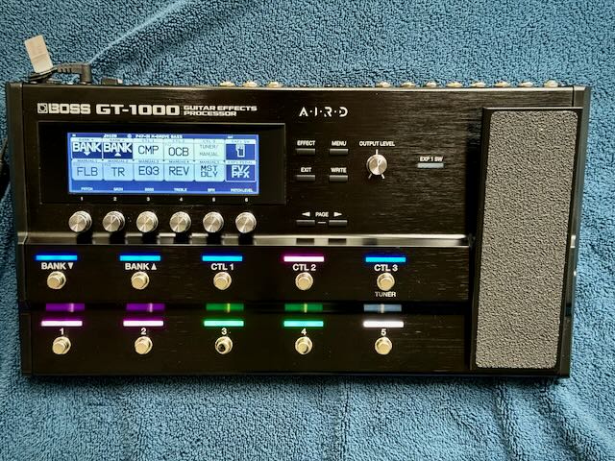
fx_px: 853
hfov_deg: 39.7
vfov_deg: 30.3
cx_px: 308
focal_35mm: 48
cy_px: 230
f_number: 1.78
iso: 320
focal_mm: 6.86
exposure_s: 1/37
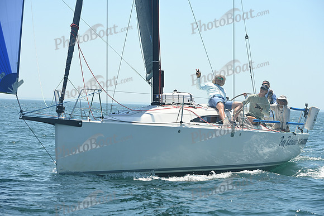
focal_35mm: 135
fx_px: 1215
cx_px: 162
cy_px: 108
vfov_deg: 10.2
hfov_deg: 15.2
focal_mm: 135
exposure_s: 1/1000
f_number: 8
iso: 320
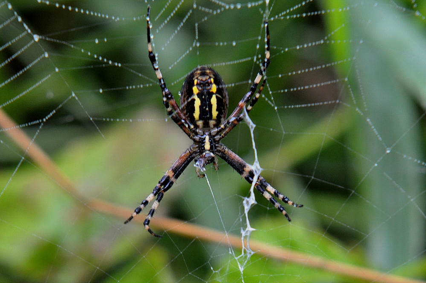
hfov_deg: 3.2
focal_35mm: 647
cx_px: 212
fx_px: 7646
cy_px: 139
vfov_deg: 2.1
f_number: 10
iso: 1250
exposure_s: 1/30
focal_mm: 420
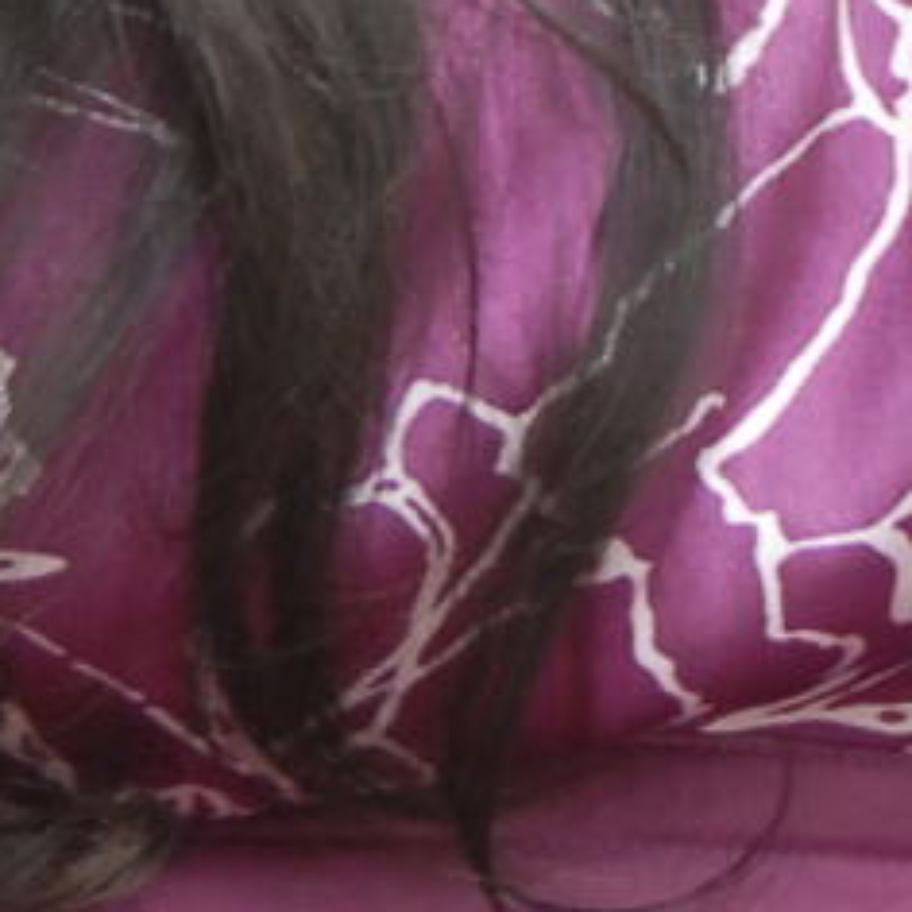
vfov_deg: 2.2
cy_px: -881
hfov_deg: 2.2
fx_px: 23220
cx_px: 947
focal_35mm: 779
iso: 400
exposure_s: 1/80
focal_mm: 90
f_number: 5.6
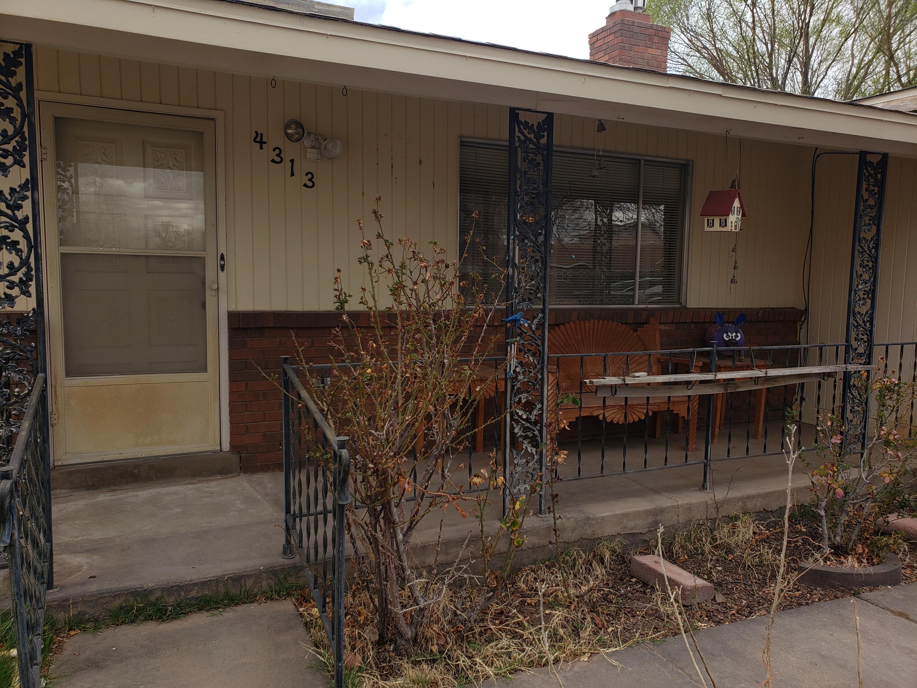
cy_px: 344
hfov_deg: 67.3
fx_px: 689
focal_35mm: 26
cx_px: 458
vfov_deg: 53.1
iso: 50
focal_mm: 4.3
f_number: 2.4
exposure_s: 1/703
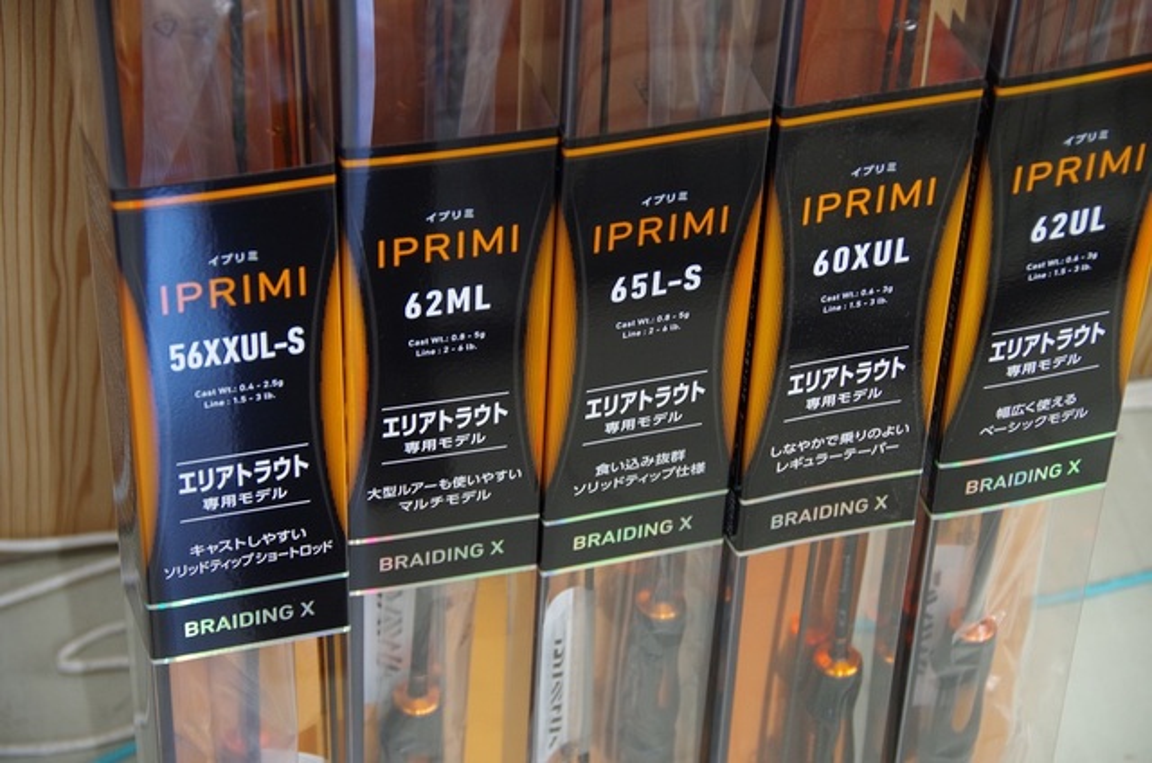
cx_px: 576
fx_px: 3257
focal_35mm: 102
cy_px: 382
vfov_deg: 13.4
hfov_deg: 20.1
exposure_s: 1/40
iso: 800
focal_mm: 68
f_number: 4.5
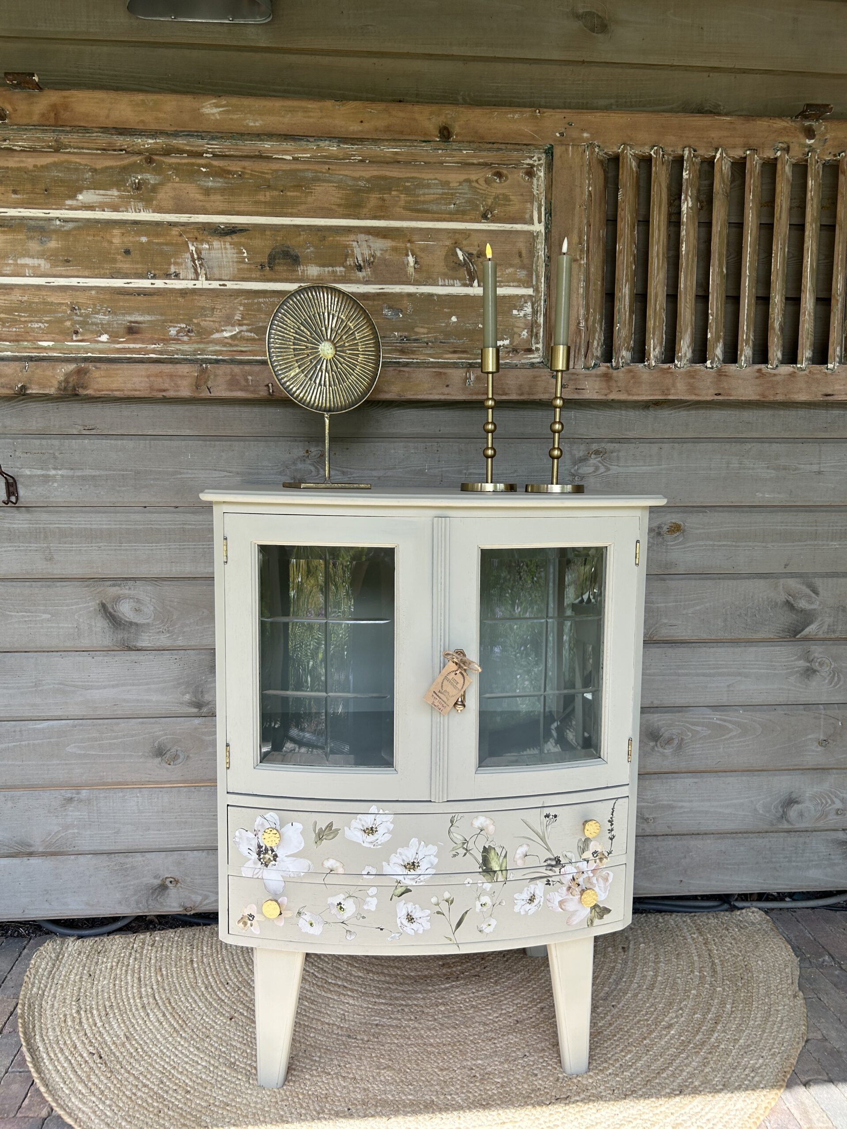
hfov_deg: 53.1
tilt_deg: -8.6
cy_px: 564
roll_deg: -1.2
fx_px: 848
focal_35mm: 26
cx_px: 424
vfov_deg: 67.3
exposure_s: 1/1395
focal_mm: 5.7
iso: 50
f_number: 1.5
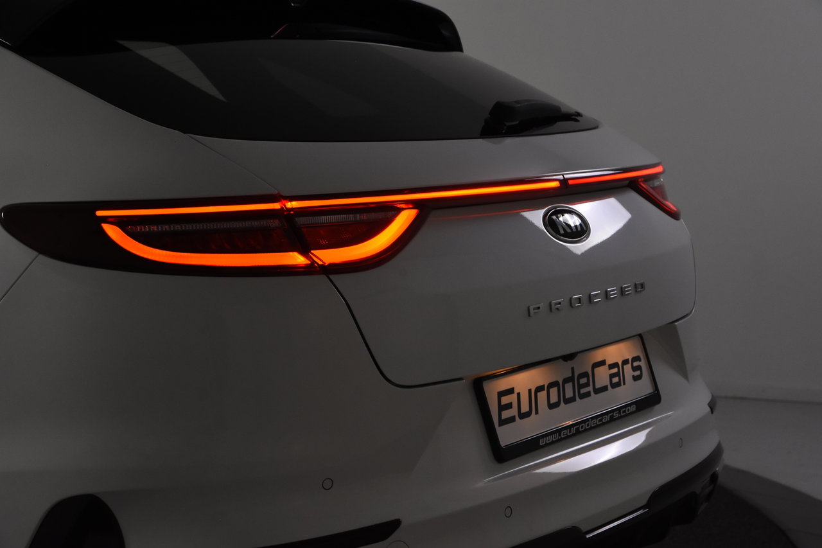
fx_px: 1712
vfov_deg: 18.2
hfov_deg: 27.0
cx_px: 411
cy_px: 274
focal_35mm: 75
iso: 1600
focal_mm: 50
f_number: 8
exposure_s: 1/250
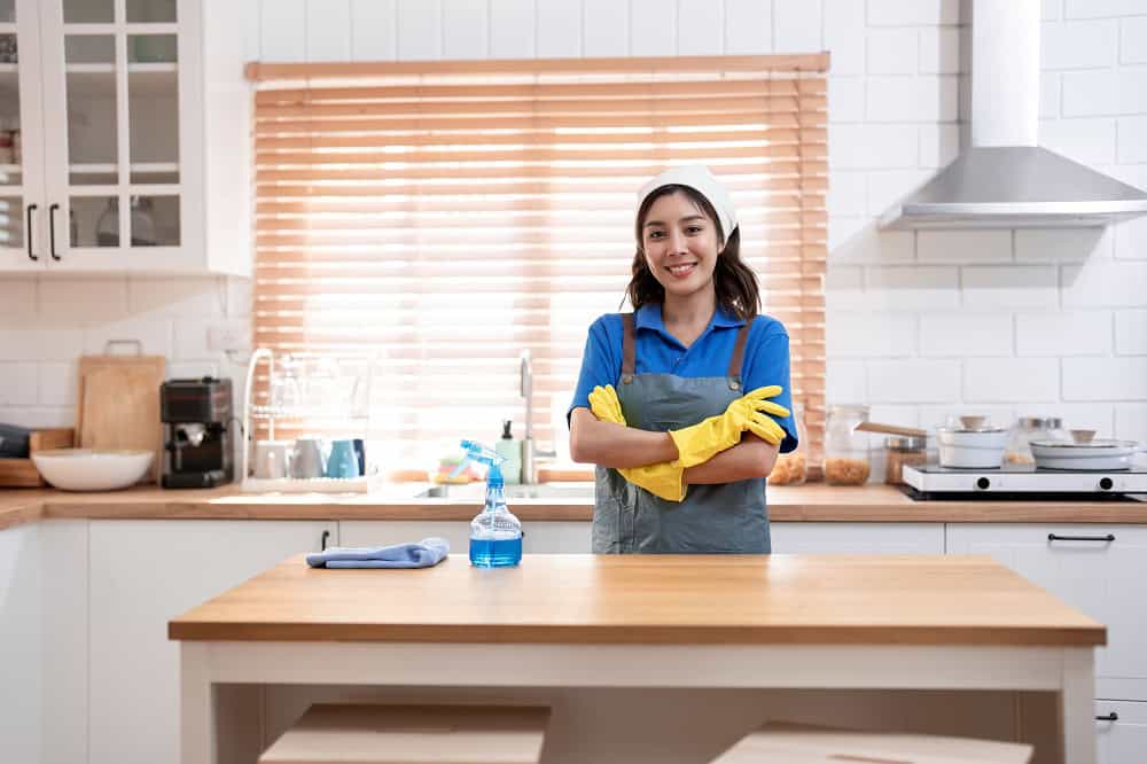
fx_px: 1592
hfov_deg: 39.6
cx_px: 574
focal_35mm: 50
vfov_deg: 27.0
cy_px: 382
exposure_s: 1/800
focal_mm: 50
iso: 640
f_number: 1.8
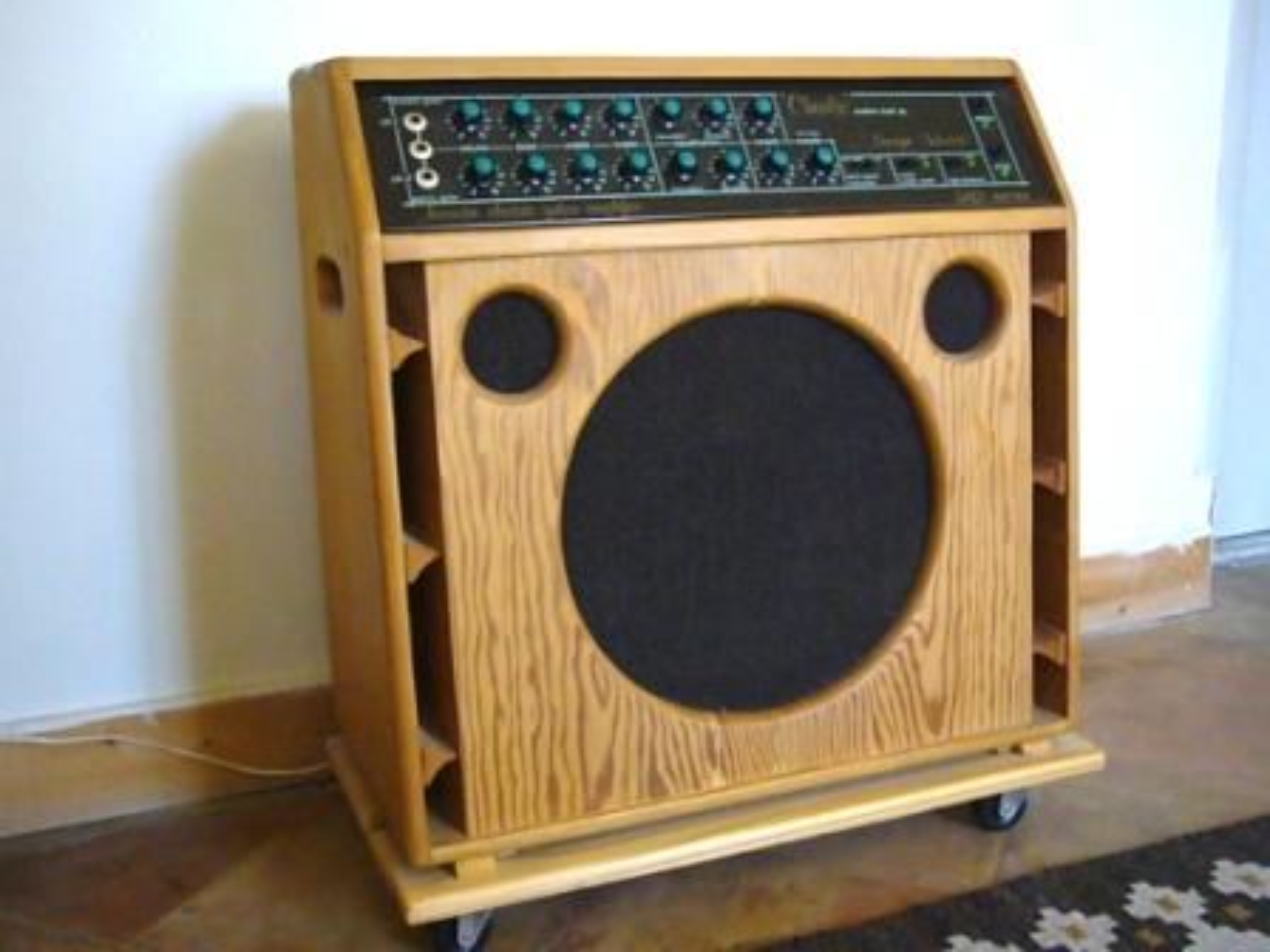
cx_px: 635
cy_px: 476
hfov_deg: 47.9
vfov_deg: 36.8
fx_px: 1431
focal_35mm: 39
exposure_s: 1/30
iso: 800
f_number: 3.2
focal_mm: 6.4
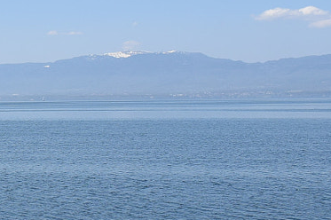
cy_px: 106
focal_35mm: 116
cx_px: -240
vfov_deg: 11.8
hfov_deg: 15.5
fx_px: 1066
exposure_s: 1/640
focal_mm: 18
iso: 200
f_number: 8
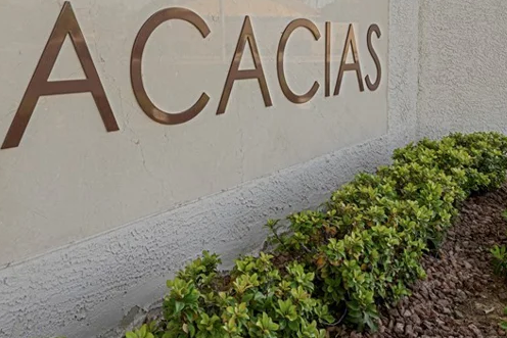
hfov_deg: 55.5
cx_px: 216
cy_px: 59
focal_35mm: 34
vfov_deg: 37.2
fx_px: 479
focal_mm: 16.5
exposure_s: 1/40
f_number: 8
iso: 500
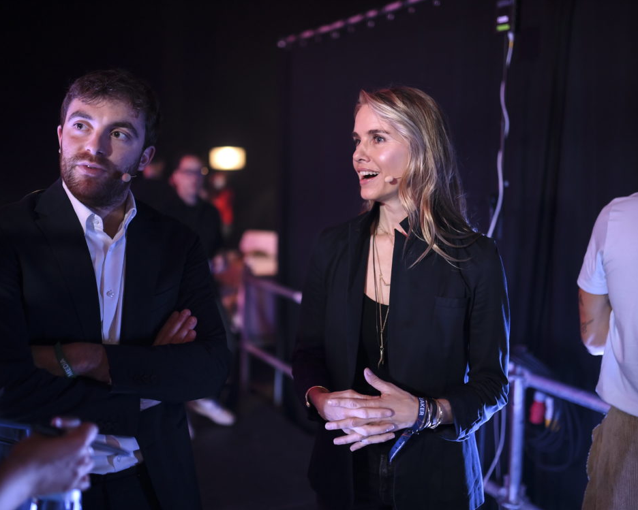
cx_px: 332
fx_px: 755
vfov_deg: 37.3
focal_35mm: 40
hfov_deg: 45.8
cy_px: 257
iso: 3200
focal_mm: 35
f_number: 1.4
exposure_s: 1/250
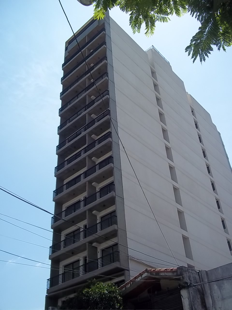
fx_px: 322
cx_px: 116
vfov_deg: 51.4
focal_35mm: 36
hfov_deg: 39.7
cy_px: 155
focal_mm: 6.5
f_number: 8
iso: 80
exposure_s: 1/200
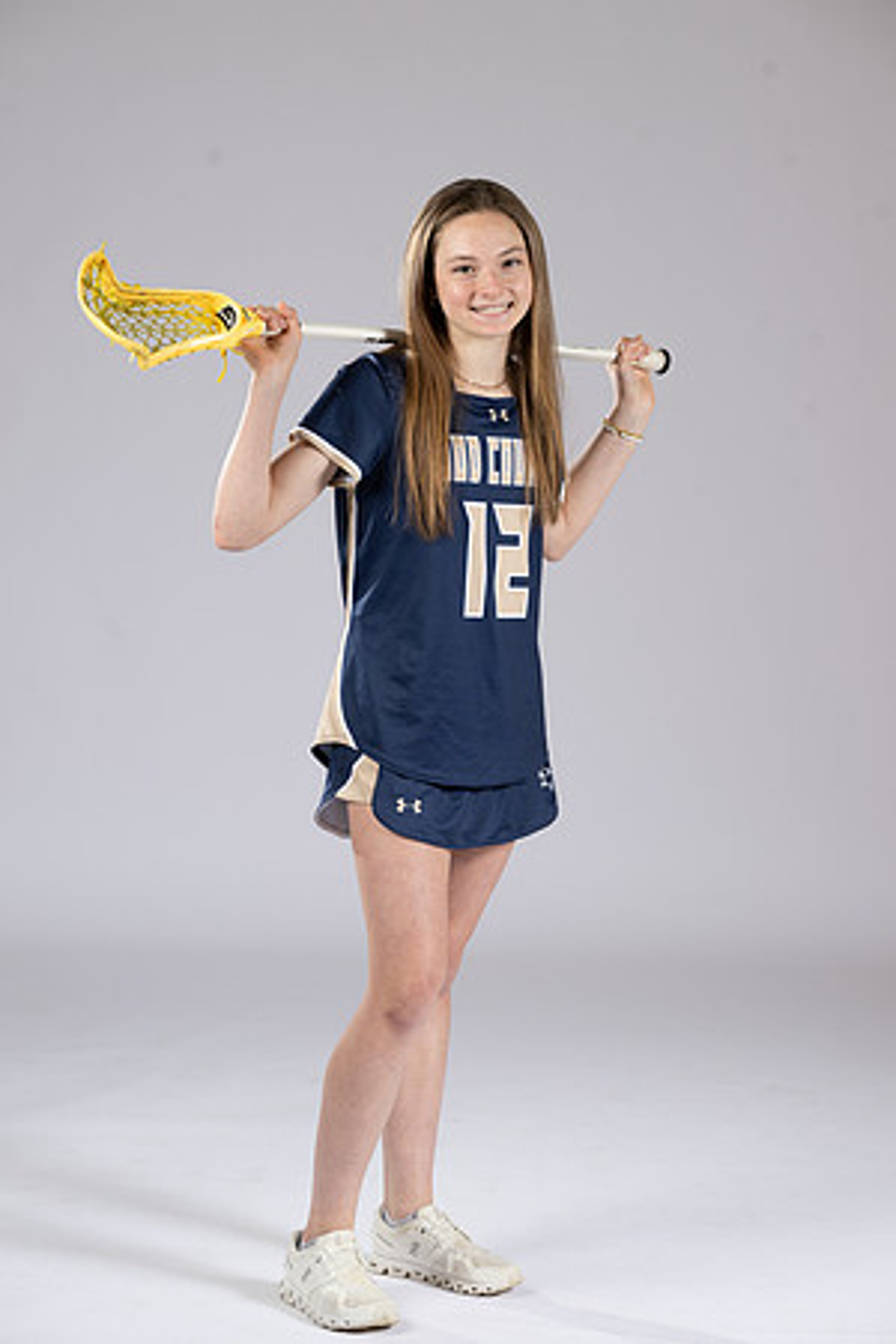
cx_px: 448
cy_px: 672
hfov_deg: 13.0
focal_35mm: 105
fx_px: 3920
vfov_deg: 19.5
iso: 250
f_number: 6.3
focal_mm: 105
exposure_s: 1/200
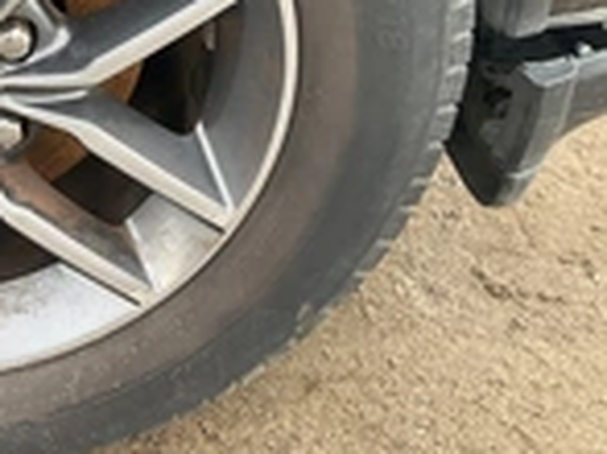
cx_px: -99
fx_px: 1384
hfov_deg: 22.9
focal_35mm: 79
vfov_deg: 17.8
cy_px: -83
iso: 64
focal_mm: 3
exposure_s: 1/105
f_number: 1.8
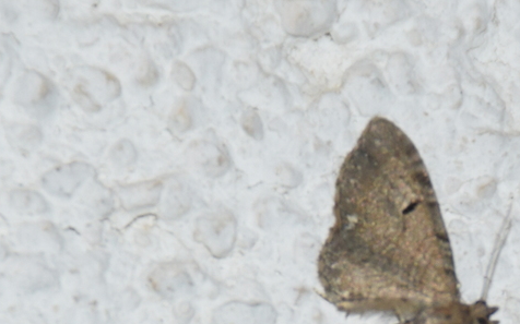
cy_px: 327
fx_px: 6119
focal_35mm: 432
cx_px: 377
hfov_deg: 4.9
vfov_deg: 3.0
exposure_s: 1/60
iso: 320
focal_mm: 140
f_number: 7.1
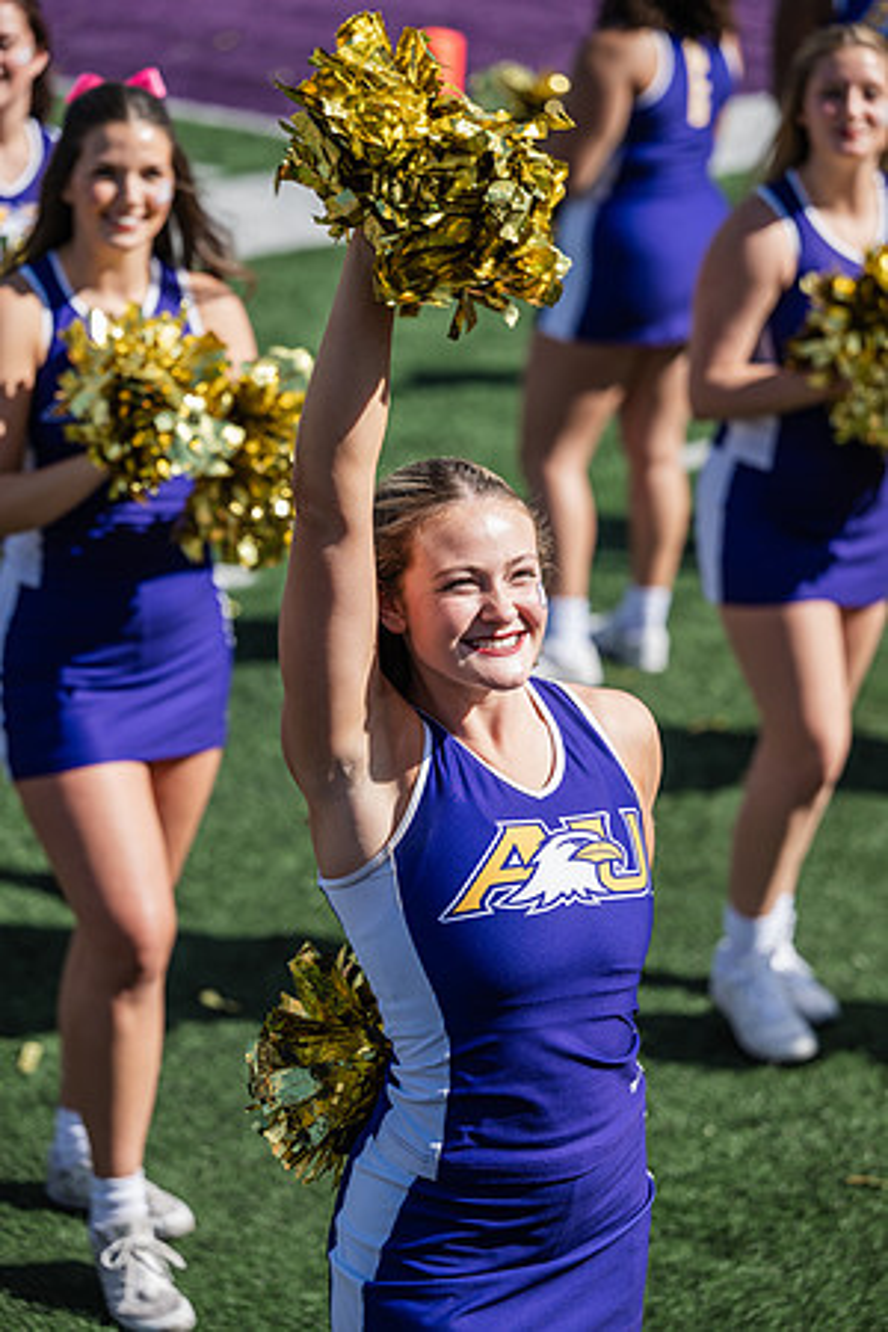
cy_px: 666
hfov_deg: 13.4
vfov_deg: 20.0
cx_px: 444
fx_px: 3774
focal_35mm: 102
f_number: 3.2
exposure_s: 1/1000
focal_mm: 102
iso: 80
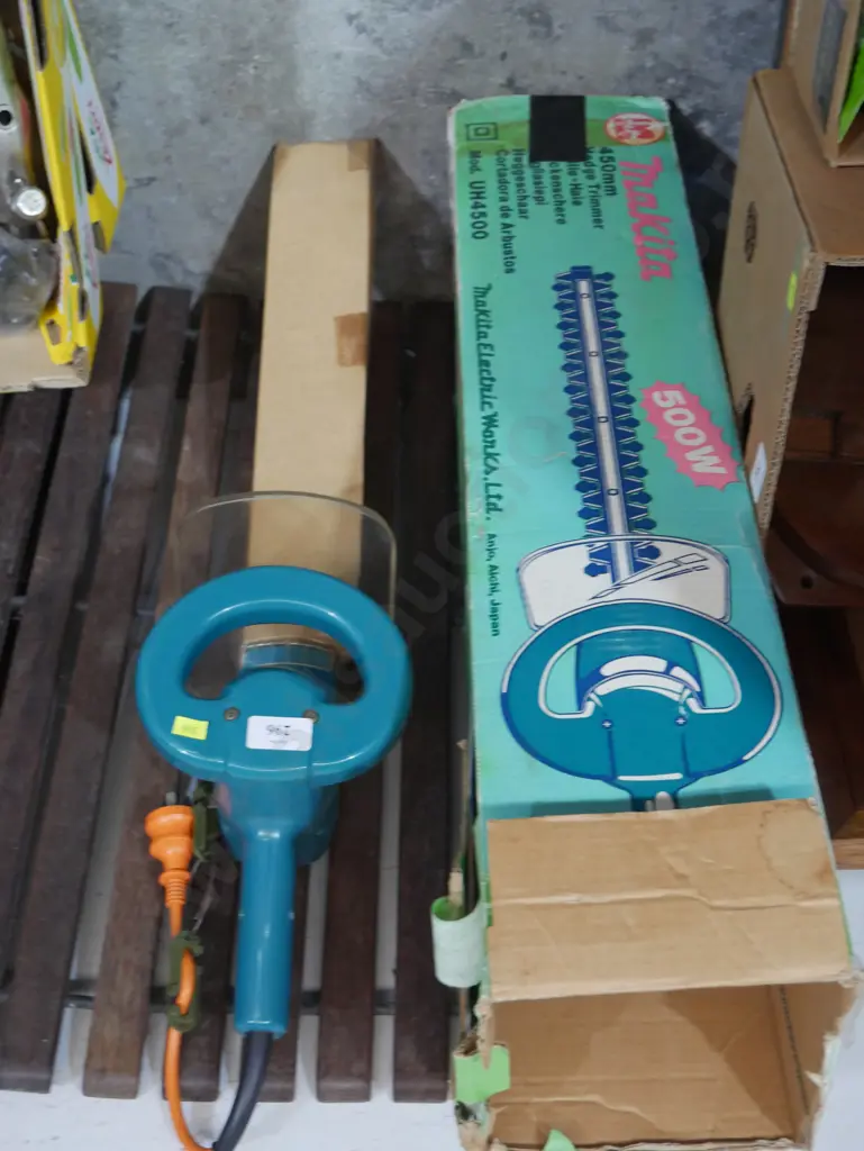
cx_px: 432
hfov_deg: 31.5
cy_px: 576
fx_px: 1530
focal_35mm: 46
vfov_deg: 41.2
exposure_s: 1/60
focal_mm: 23
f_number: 5.1
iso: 1600
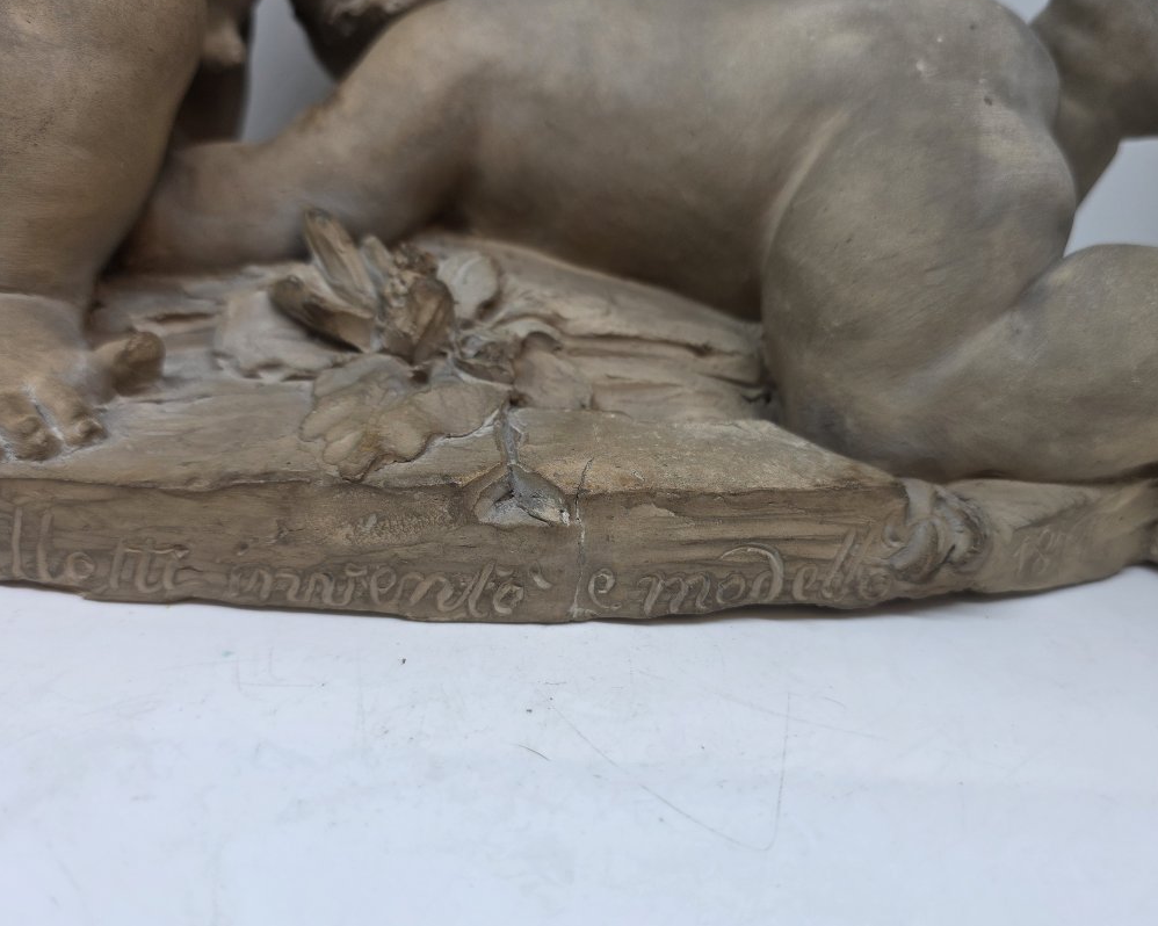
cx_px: 584
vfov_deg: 53.2
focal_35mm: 27
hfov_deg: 64.1
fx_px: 925
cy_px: 472
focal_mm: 6.3
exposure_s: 1/100
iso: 32
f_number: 1.7
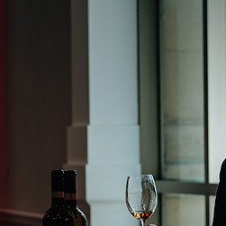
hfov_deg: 9.5
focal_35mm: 183
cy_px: 147
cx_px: 247
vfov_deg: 9.6
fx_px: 1352
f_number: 2.8
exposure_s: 1/60
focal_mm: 54.1
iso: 200
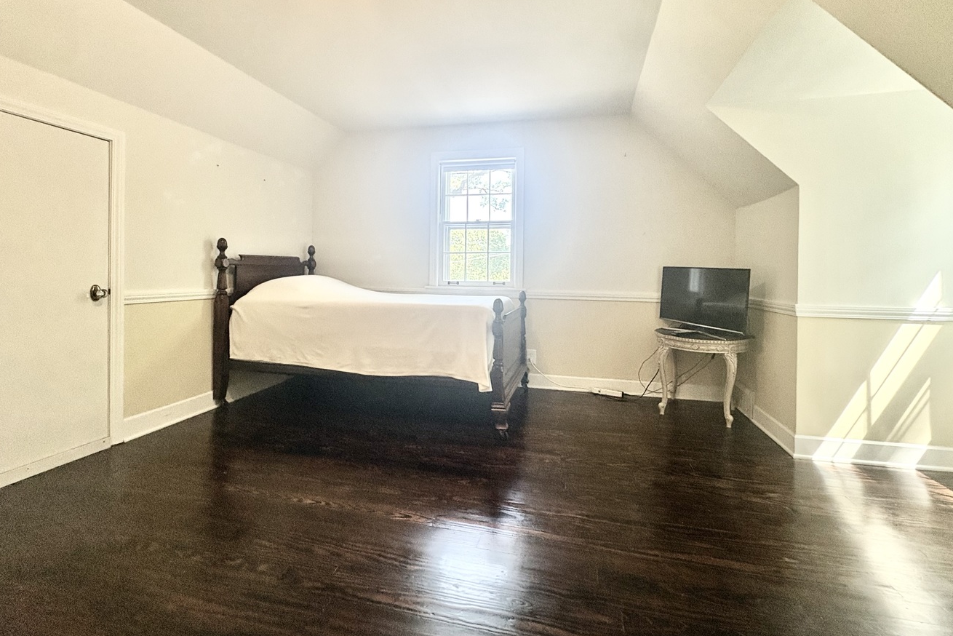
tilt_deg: +0.3
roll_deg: -0.8
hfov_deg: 96.7
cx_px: 479
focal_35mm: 16
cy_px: 274
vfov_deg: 73.4
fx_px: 424
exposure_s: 1/120
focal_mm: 2.22
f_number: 2.2
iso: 400
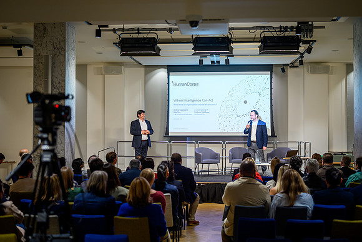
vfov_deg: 26.7
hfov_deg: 39.1
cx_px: 181
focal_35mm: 51
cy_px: 121
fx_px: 510
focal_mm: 50
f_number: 2.2
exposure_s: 1/200
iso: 110
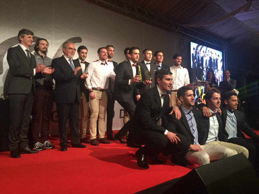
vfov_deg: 48.2
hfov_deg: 61.7
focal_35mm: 29
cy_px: 97
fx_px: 217
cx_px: 130
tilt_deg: +2.1
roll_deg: +0.8
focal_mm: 4.15
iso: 64
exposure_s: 1/17
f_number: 2.2
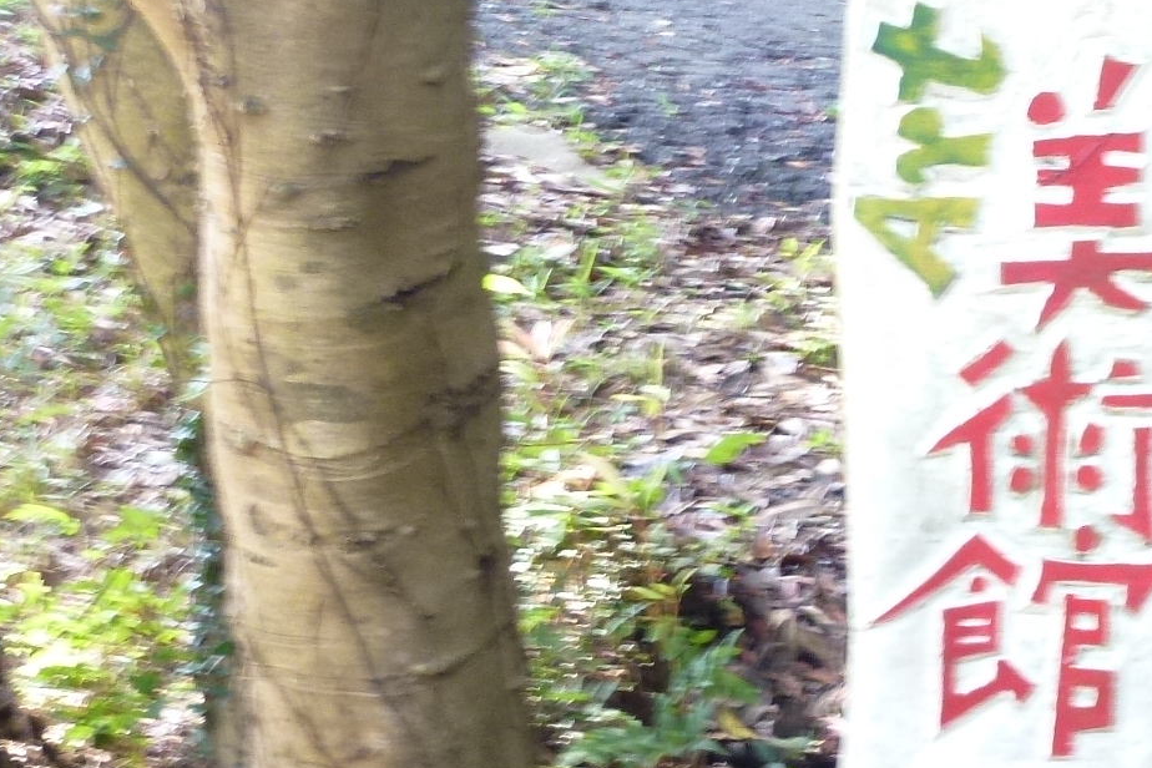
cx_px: 1145
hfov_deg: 17.7
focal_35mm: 113
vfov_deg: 12.1
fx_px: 3616
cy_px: 424
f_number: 4.1
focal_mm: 8.7
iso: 200
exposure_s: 1/20
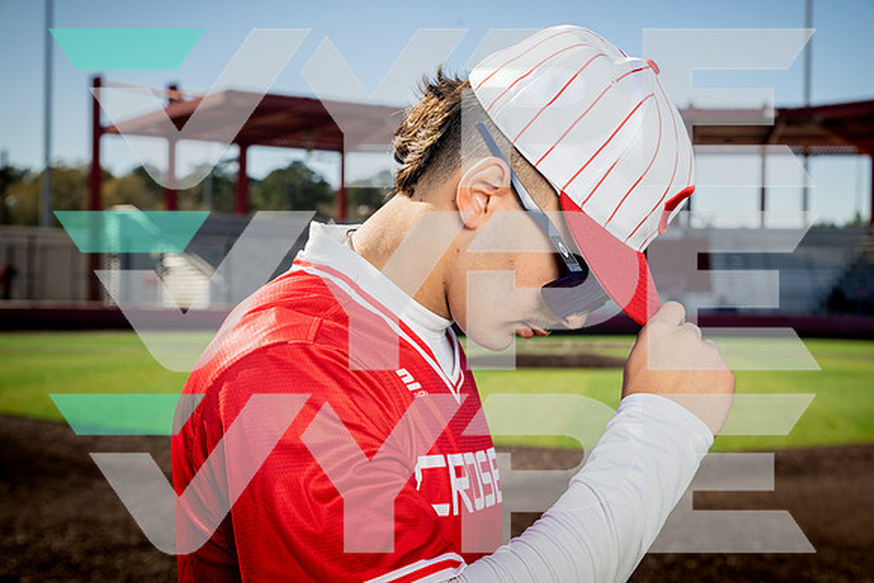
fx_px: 1700
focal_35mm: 70
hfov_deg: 28.8
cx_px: 437
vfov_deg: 19.5
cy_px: 292
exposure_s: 1/250
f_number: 8
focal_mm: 70
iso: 125
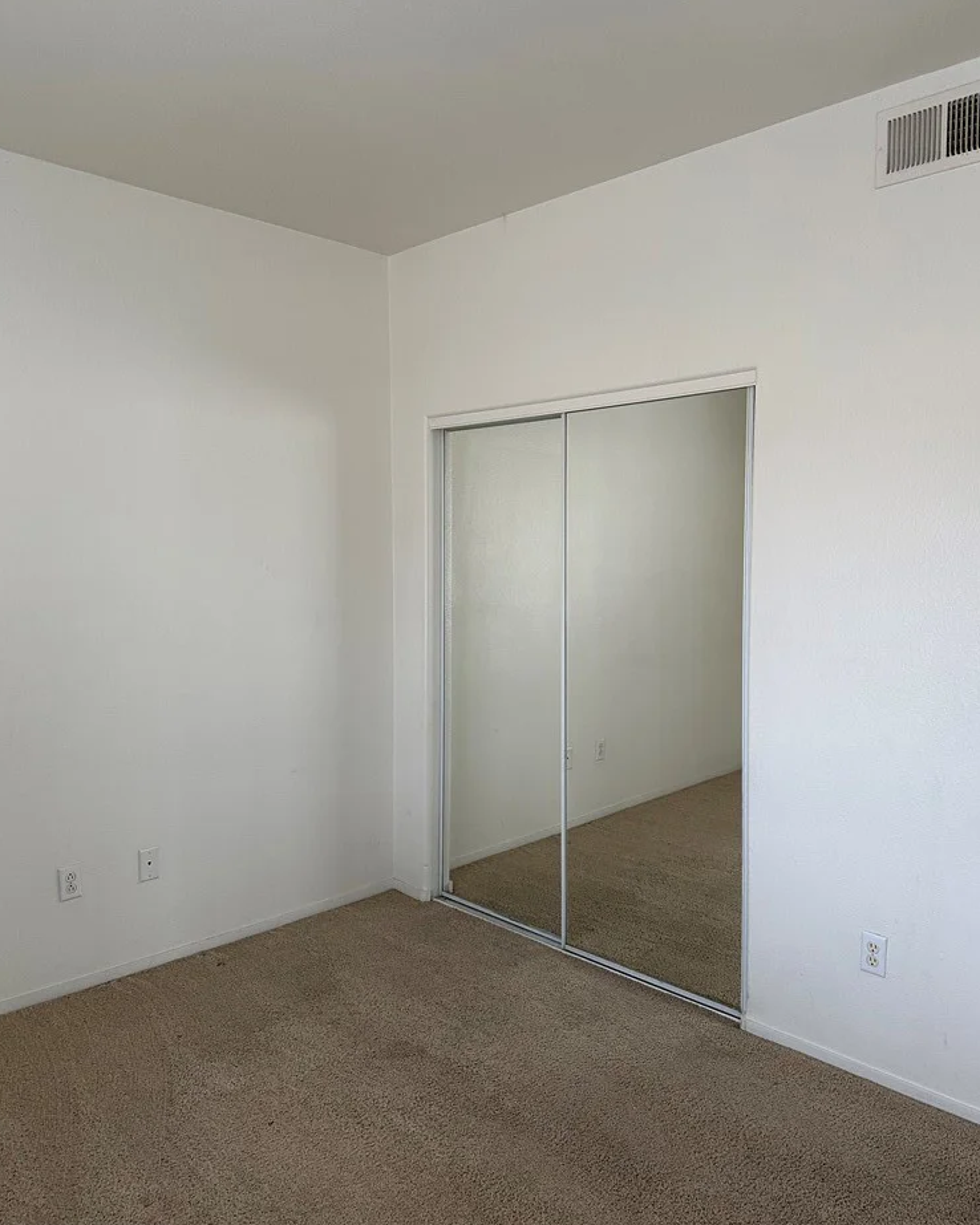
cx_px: 498
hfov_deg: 54.9
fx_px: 943
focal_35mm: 26
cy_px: 600
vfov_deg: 66.0
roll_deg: -0.3
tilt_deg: -2.5
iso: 250
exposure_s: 1/98
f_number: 1.78
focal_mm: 6.86
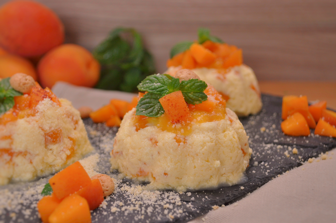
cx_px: 168
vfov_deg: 26.4
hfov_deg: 38.9
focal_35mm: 51
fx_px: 475
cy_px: 112
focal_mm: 34
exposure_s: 1/60
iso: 800
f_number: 5
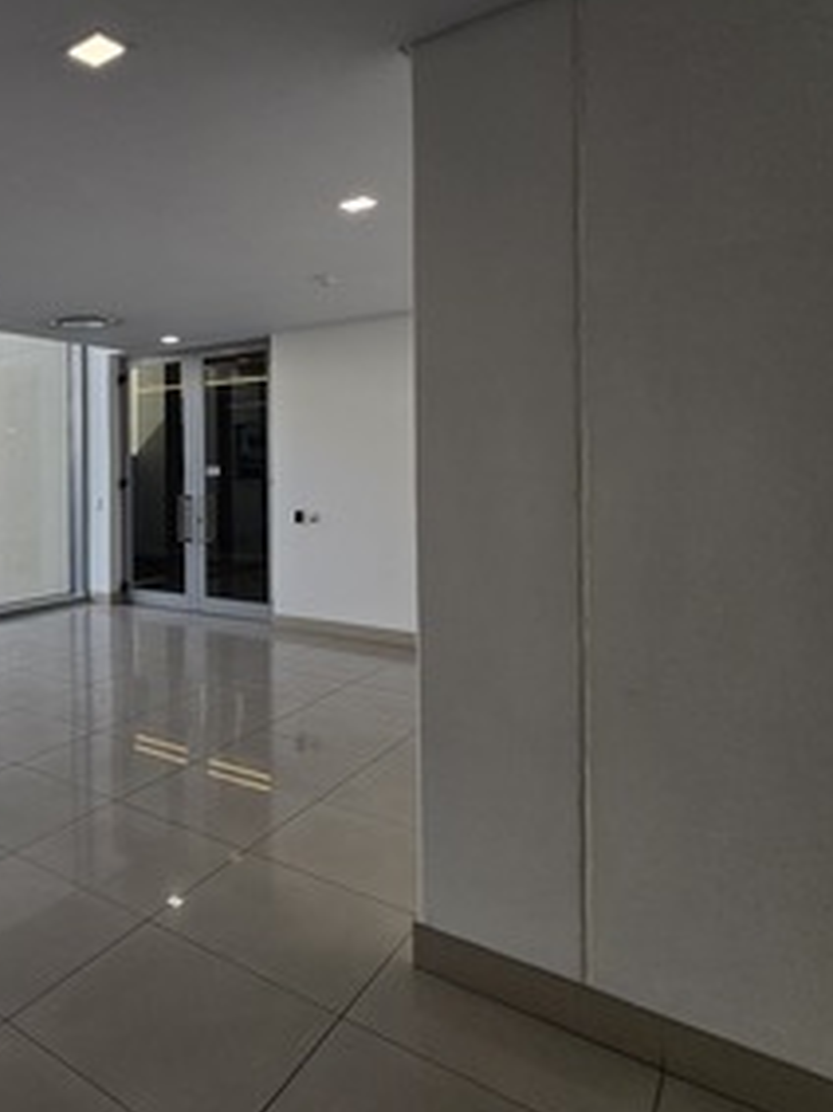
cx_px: 39
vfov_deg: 73.5
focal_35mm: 23
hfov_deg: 50.1
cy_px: 473
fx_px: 739
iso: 25
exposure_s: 1/138
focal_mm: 1.7
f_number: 2.2
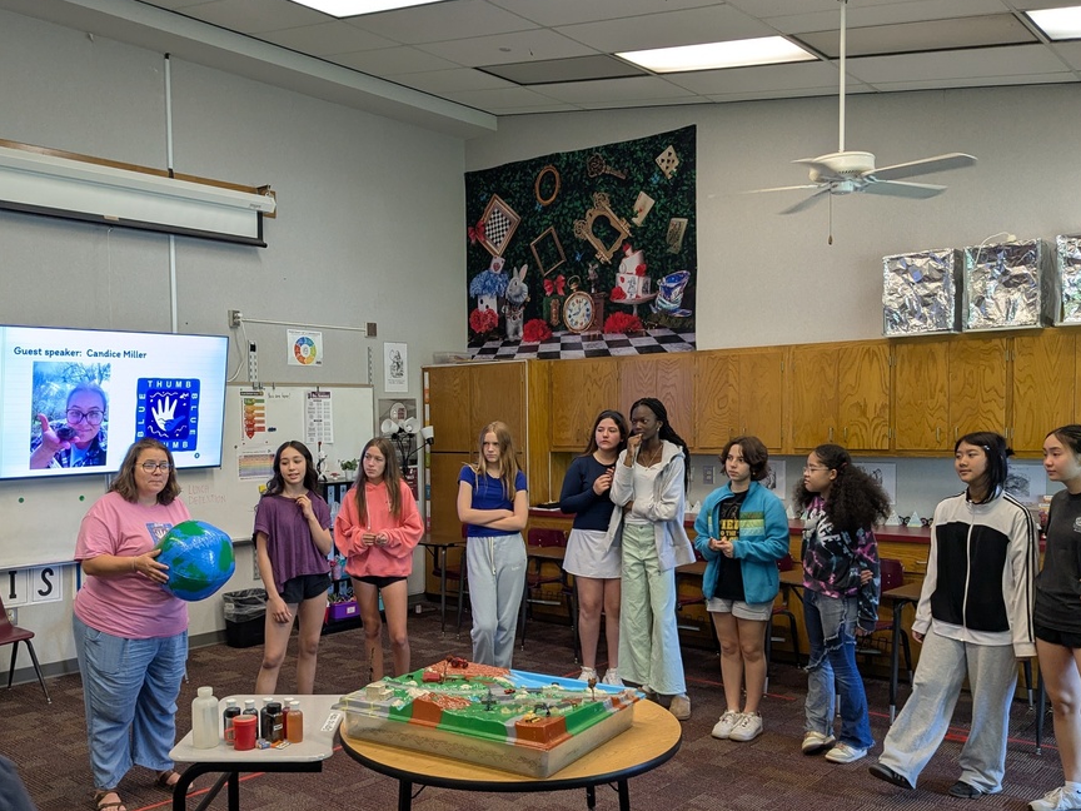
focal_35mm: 32
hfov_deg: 56.6
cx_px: 458
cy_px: 462
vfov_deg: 44.1
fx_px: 999
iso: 153
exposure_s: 1/60
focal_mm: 4.38
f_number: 1.73
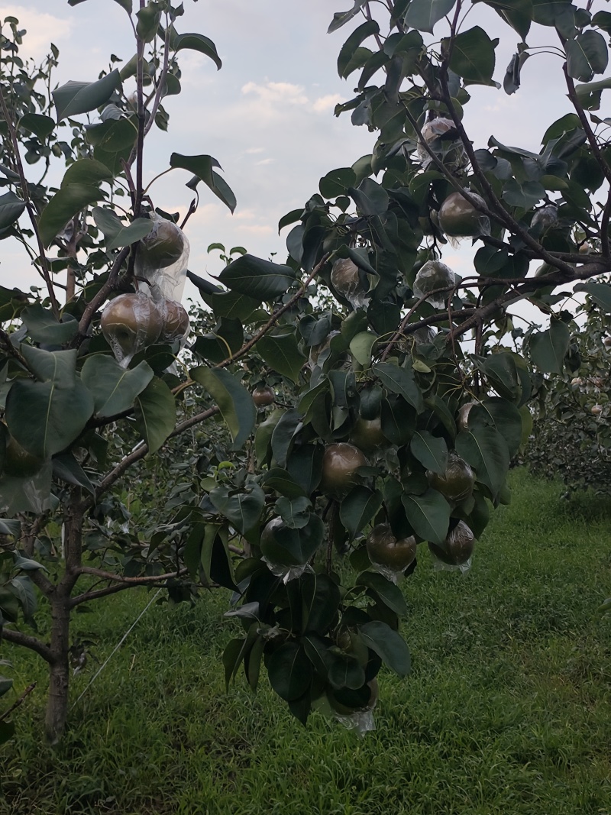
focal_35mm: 35
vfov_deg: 52.6
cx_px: 306
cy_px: 408
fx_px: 824
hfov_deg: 40.7
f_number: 1.6
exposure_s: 1/370
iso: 50
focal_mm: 5.84
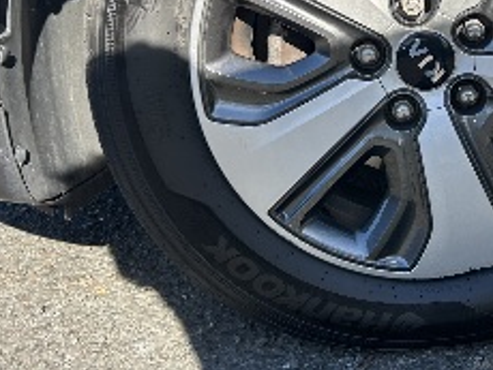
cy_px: 47
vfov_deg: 29.8
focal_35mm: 47
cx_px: 442
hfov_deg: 37.8
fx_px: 670
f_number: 1.5
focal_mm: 5.7
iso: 50
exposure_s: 1/1100
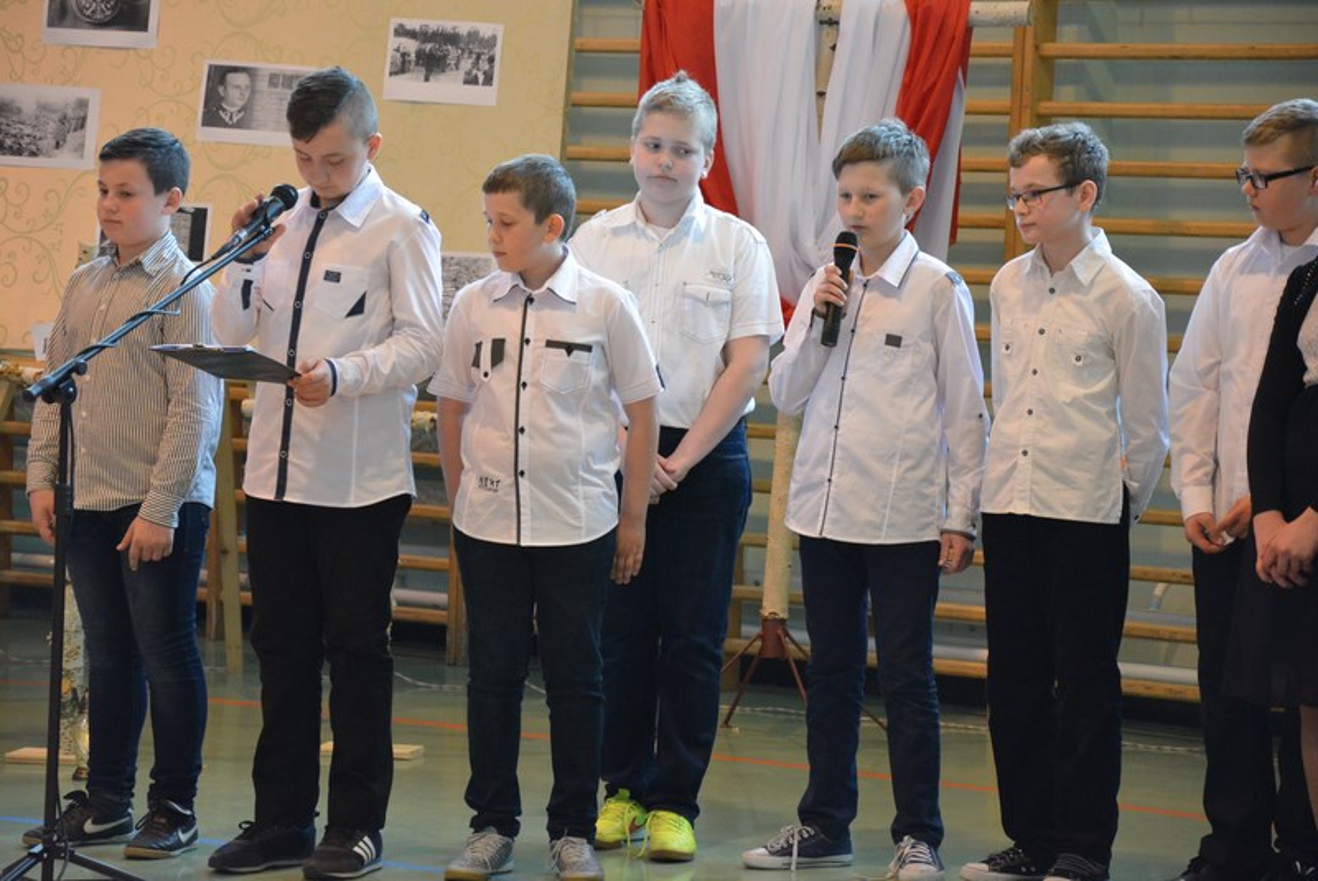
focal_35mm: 158
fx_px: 5771
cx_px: 659
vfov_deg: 8.7
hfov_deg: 13.0
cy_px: 440
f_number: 5.6
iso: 3600
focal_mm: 105
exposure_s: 1/100
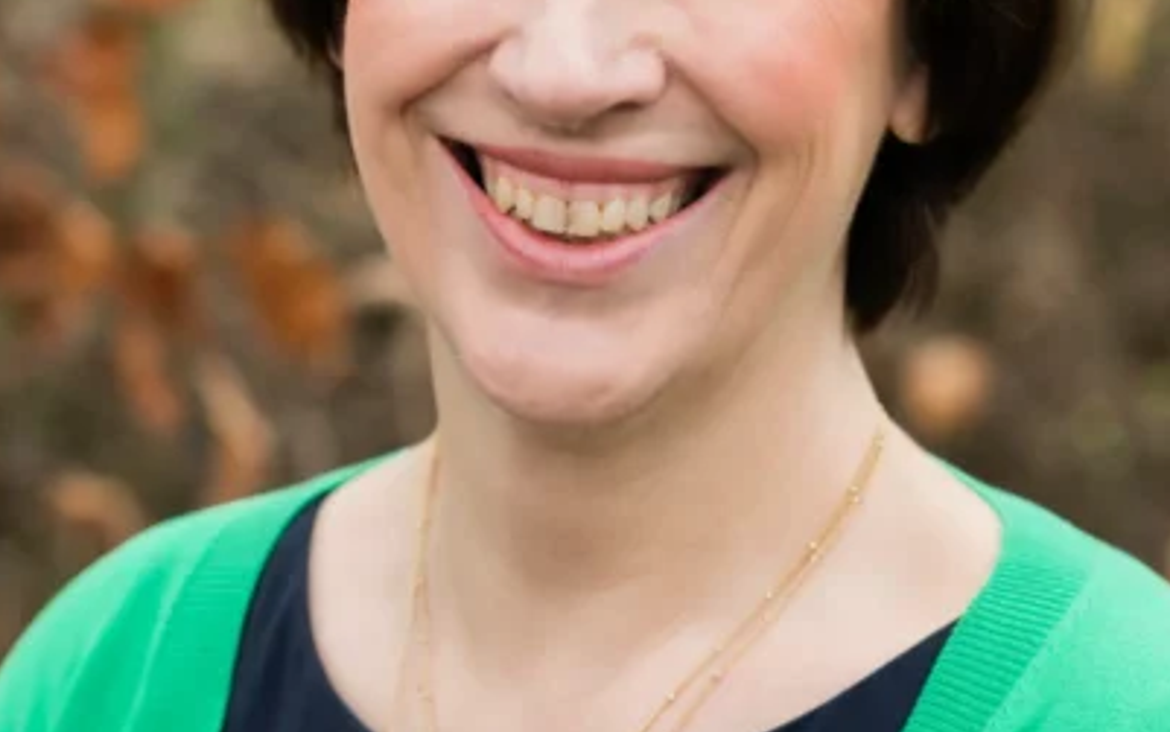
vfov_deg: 5.9
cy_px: 284
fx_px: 7050
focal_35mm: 221
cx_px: 312
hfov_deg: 9.5
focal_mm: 85
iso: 200
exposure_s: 1/250
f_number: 3.2
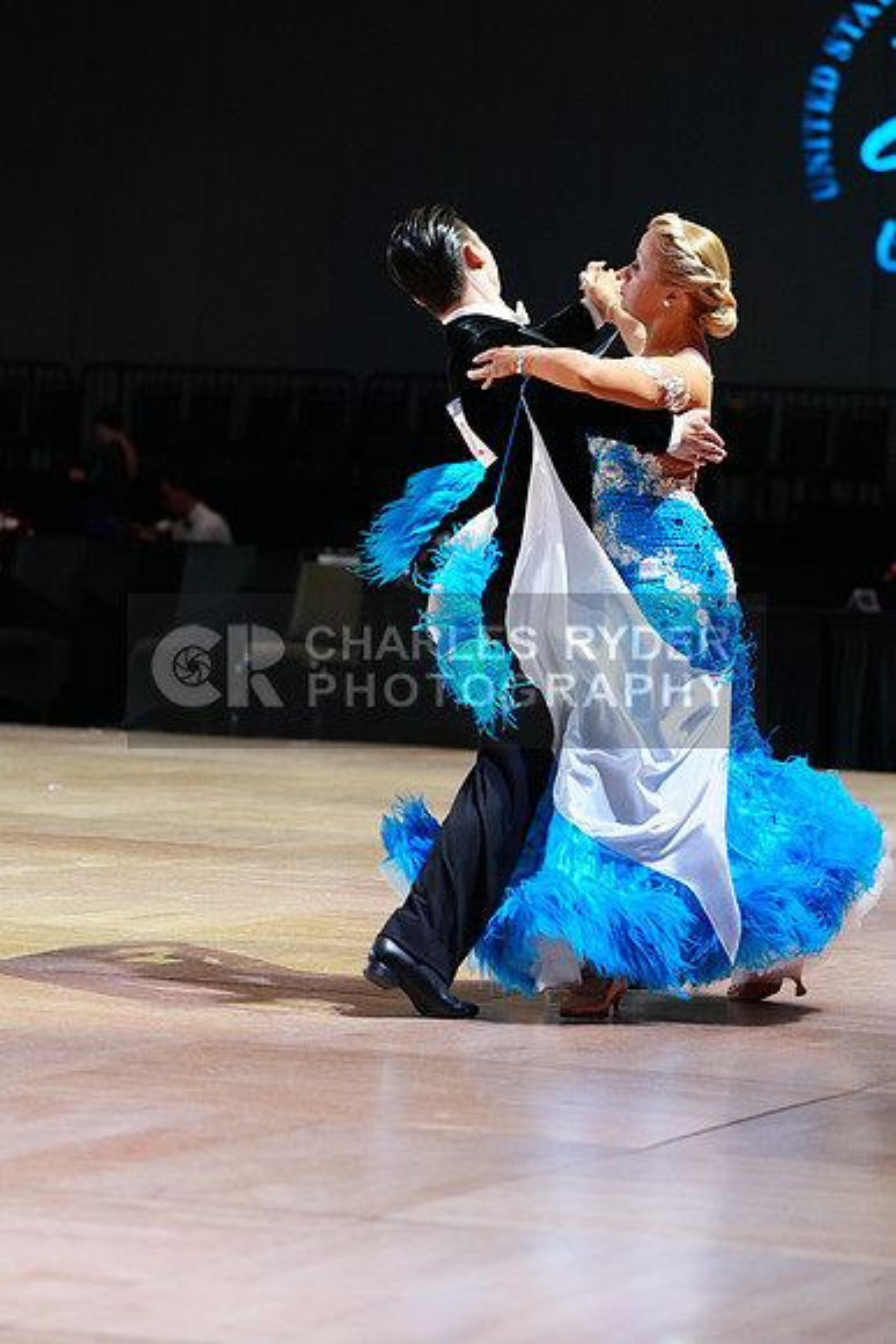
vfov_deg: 14.3
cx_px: 448
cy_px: 672
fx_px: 5335
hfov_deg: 9.6
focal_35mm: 143
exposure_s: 1/250
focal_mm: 143
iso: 2500
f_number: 4
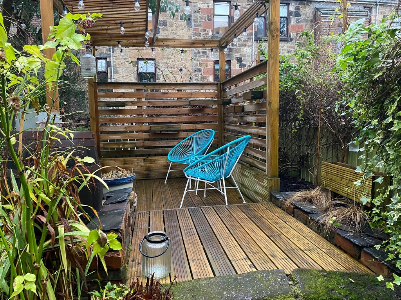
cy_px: 150
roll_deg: +0.3
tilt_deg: -6.7
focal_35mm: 26
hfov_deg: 67.3
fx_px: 301
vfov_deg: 53.1
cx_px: 200
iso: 500
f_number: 1.8
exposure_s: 1/49
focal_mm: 4.25
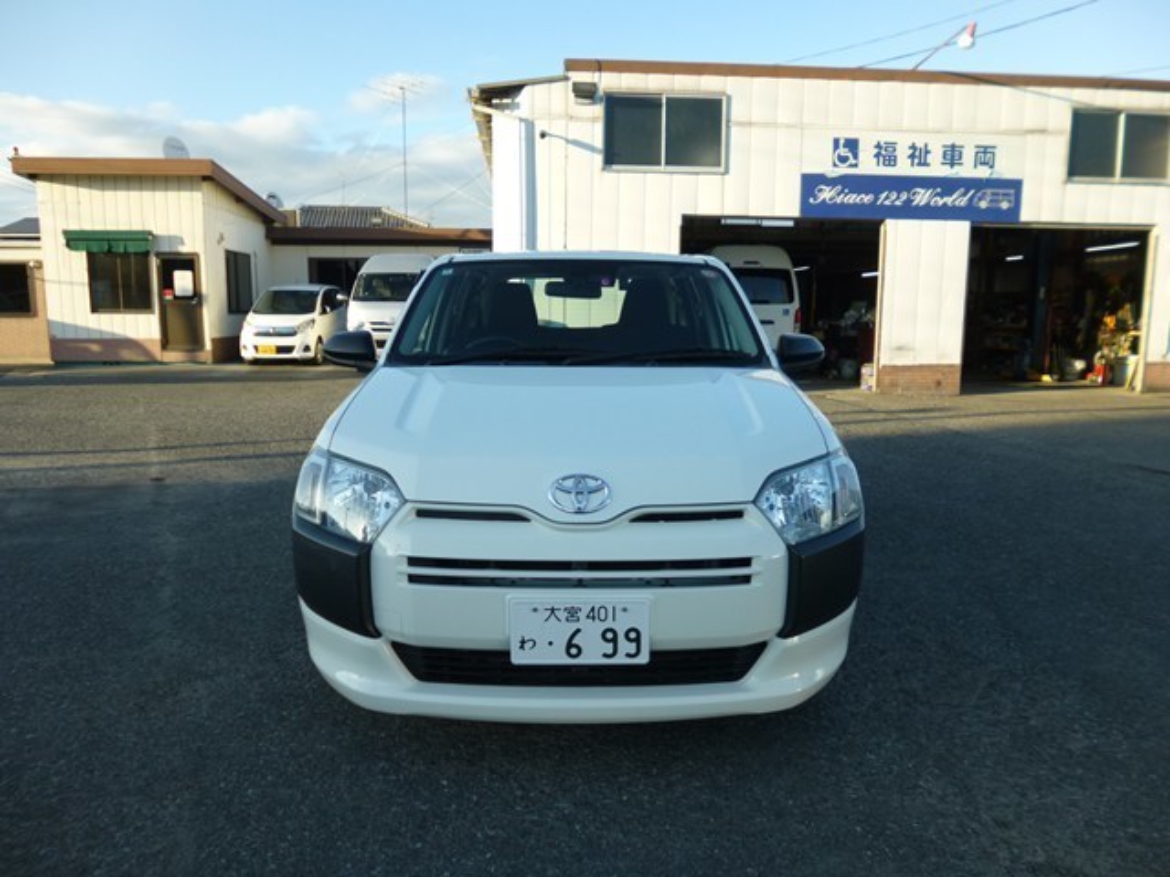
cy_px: 438
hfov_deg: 71.6
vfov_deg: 56.8
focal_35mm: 24
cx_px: 585
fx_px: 811
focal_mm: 4.3
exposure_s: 1/500
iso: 100
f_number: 2.8
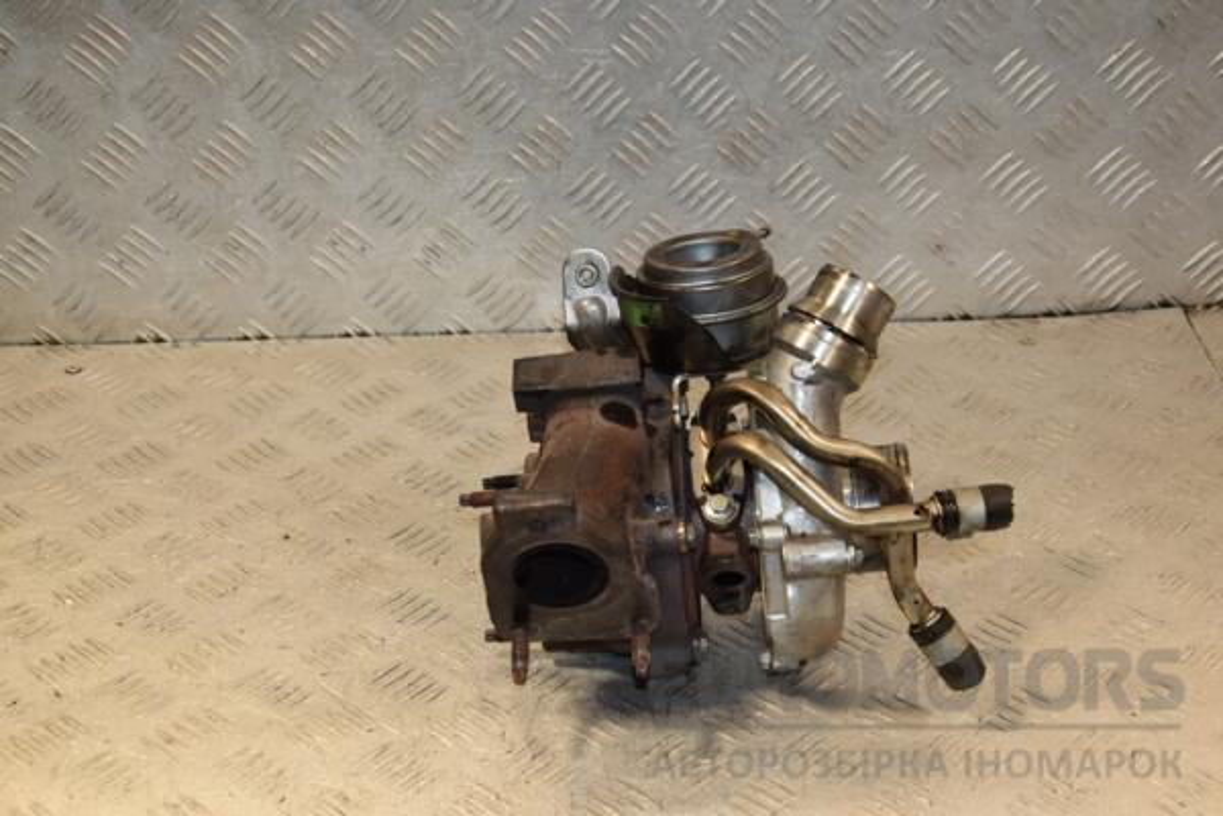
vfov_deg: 21.6
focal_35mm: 63
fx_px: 2140
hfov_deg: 31.9
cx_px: 612
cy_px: 408
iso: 800
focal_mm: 42
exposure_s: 1/200
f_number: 6.3
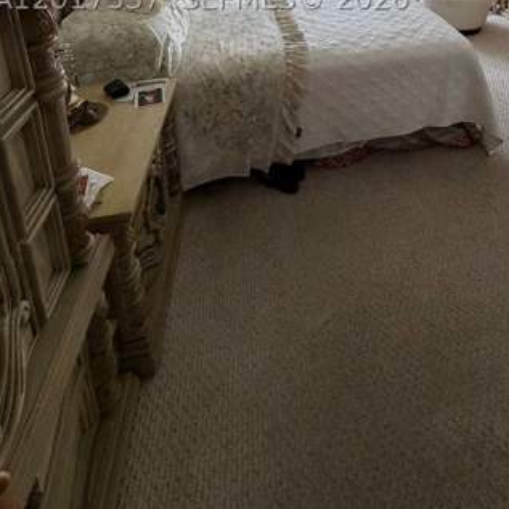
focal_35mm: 25
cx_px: 371
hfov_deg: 60.1
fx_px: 416
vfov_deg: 50.6
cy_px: -2
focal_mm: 2.22
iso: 400
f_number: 2.2
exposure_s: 1/60
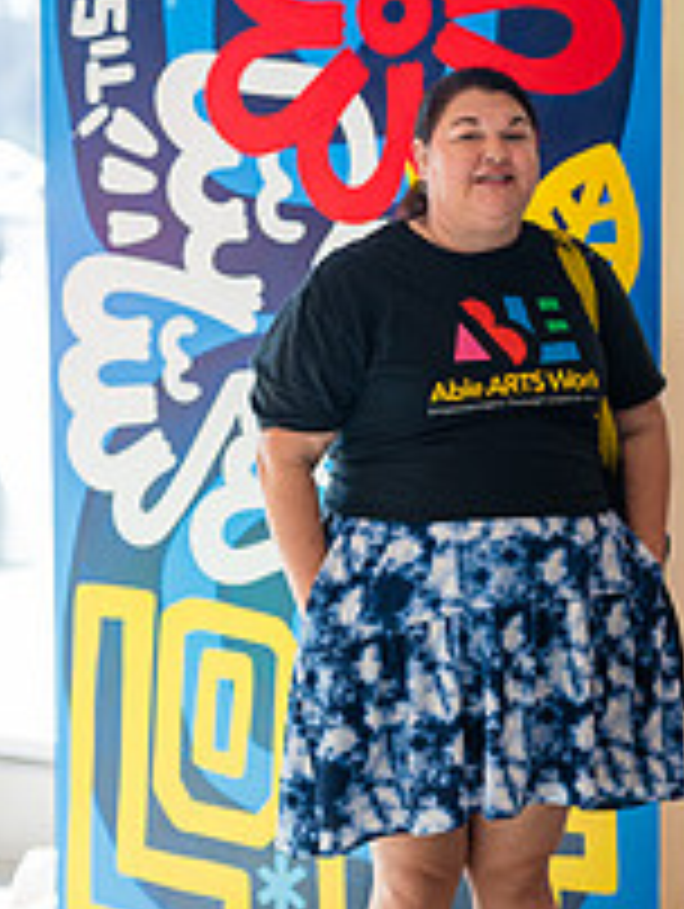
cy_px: 423
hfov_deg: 13.8
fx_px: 2813
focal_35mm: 107
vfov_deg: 18.4
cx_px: 594
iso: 400
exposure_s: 1/1250
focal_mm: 50
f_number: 1.4
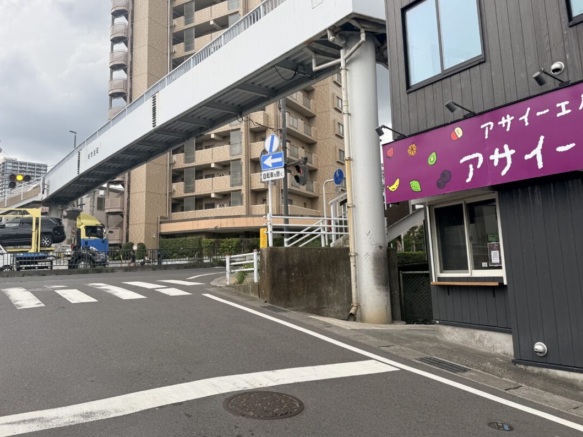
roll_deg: +1.1
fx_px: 488
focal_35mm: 29
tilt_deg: +10.4
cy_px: 187
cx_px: 285
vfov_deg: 48.1
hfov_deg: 61.7
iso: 80
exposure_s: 1/1075
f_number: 1.78
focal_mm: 6.76
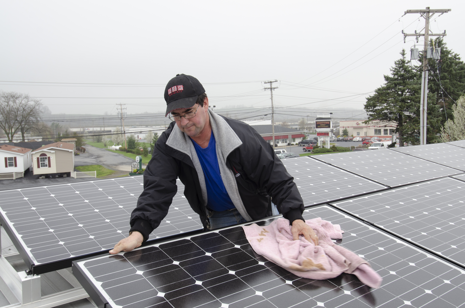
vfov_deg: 39.8
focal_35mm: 33
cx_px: 232
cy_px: 154
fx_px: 425
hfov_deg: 57.3
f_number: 8
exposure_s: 1/250
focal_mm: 22
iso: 200
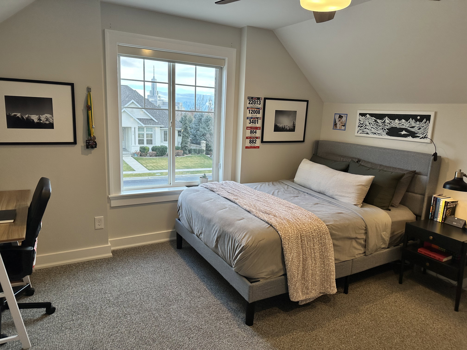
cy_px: 175
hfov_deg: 71.6
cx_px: 234
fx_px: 324
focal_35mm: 24
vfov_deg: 56.8
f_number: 1.78
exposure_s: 1/329
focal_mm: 6.86
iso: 80
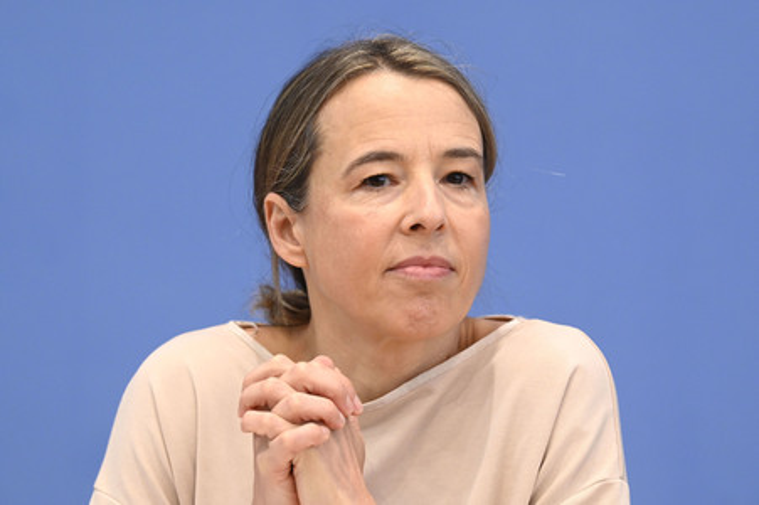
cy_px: 252
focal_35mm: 165
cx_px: 380
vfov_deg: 8.3
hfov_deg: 12.5
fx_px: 3476
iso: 4000
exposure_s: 1/640
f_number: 5.6
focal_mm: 165
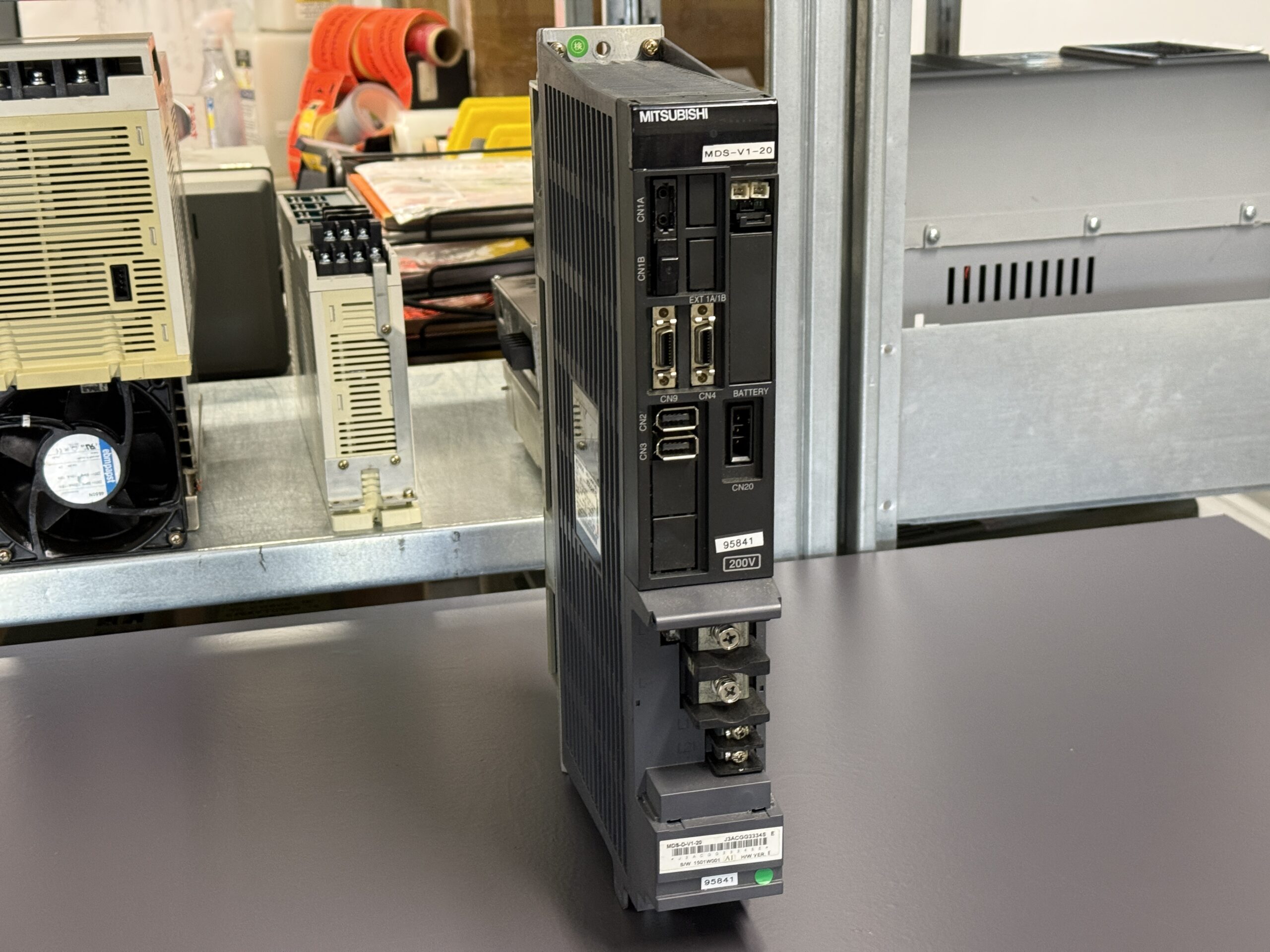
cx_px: 635
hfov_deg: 39.7
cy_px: 476
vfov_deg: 30.3
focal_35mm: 48
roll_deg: +1.0
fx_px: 1761
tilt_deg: -17.4
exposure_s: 1/33
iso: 200
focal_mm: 6.76
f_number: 1.78
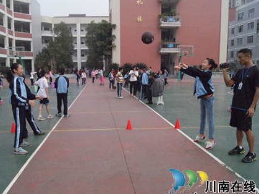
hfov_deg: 58.2
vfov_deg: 45.4
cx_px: 113
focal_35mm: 31
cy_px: 101
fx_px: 232
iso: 3200
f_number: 13
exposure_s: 1/2000
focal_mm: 18
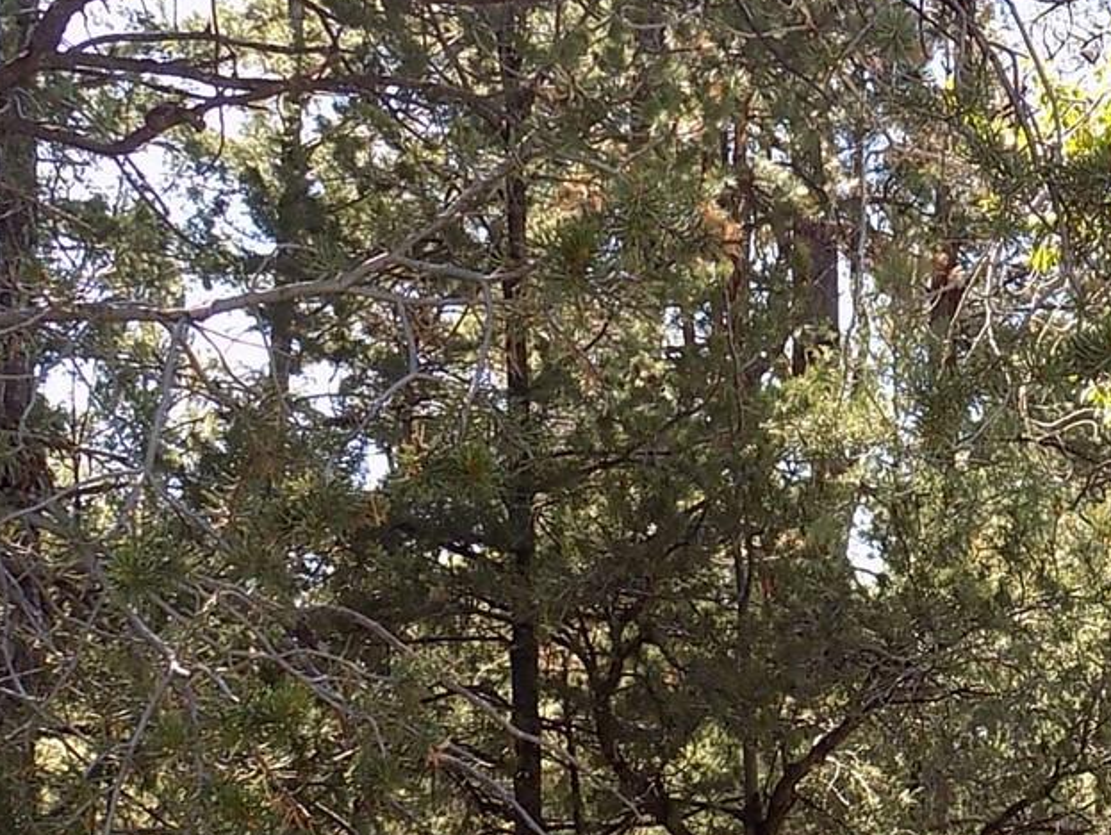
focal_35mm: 77
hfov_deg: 24.5
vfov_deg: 18.9
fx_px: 2473
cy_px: 730
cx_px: 1018
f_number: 3.3
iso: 80
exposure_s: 1/100
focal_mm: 5.3
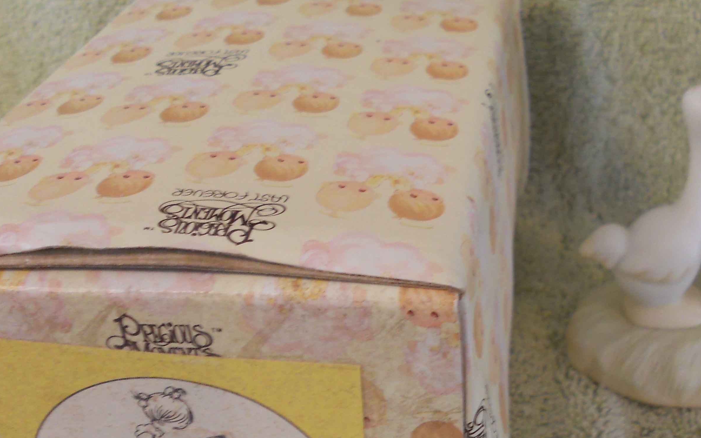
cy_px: 262
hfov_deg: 35.5
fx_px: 1089
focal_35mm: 57
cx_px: 437
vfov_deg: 22.7
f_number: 3.5
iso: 250
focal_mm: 5.8
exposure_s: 1/30
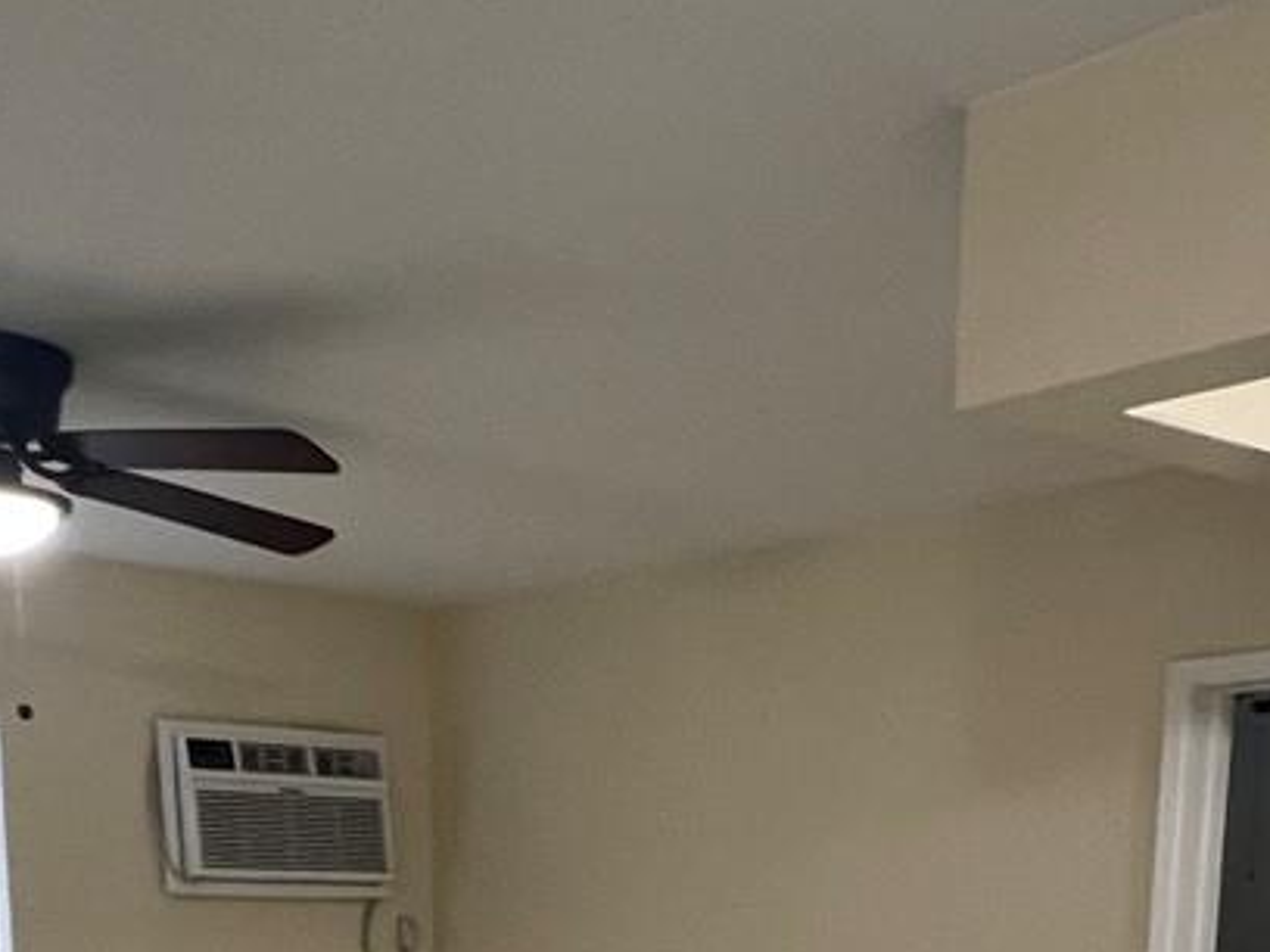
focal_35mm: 51
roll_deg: -1.6
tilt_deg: -13.9
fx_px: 1871
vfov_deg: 23.0
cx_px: 731
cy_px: 1434
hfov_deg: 37.4
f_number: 1.8
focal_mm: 1.57
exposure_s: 1/60
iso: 200
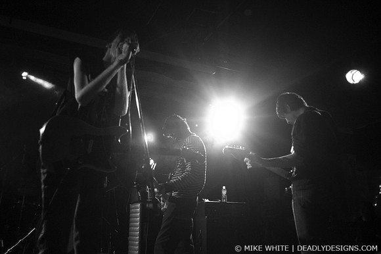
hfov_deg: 62.0
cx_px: 190
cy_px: 127
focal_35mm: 30
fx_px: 317
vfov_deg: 43.6
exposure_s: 1/30
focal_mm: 20
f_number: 2.8
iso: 1600
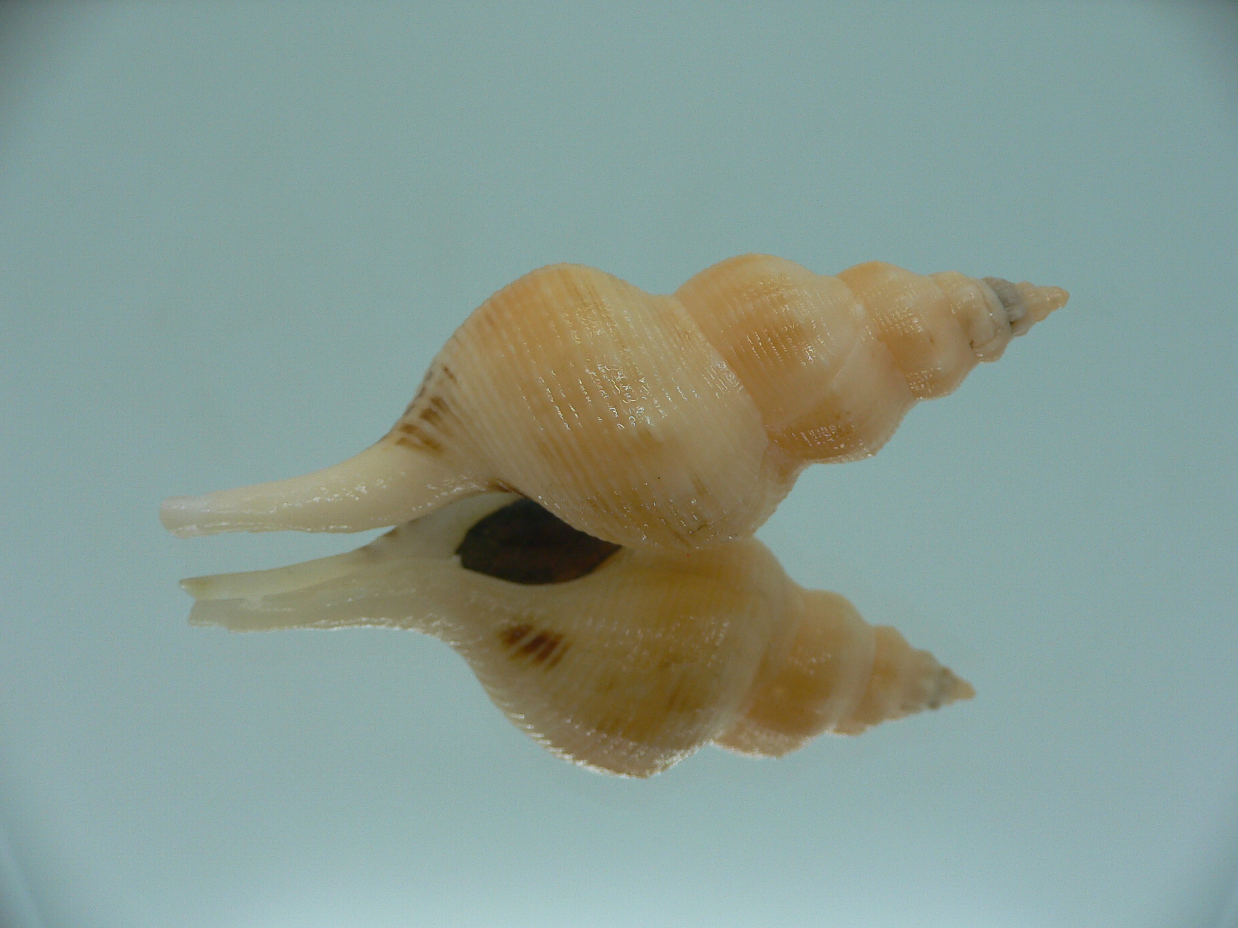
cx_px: 619
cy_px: 464
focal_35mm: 35
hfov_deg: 52.6
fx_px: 1252
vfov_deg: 40.7
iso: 80
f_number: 2.8
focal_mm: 4.6
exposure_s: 1/60
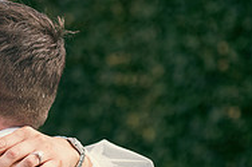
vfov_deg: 5.5
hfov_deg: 8.2
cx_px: -91
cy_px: 130
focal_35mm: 247
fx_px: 1727
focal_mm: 80
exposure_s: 1/320
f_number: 3.5
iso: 100
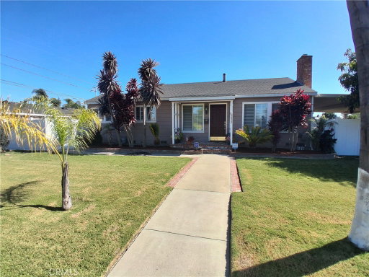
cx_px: 184
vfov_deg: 74.7
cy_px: 138
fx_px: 181
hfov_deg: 91.0
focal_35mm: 17
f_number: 2.2
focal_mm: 1.4
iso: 50
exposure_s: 1/951
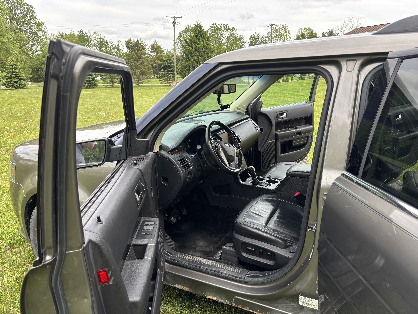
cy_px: 157
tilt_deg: -13.3
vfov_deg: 53.1
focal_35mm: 26
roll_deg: +1.2
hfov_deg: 67.3
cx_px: 209
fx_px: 314
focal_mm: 5.96
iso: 50
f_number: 1.6
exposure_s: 1/531
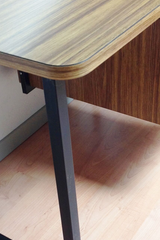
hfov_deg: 18.7
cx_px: 79
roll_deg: +7.5
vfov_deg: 27.7
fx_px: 487
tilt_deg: -35.8
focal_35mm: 73
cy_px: 144
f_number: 2.4
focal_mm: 4.28
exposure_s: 1/24
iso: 64
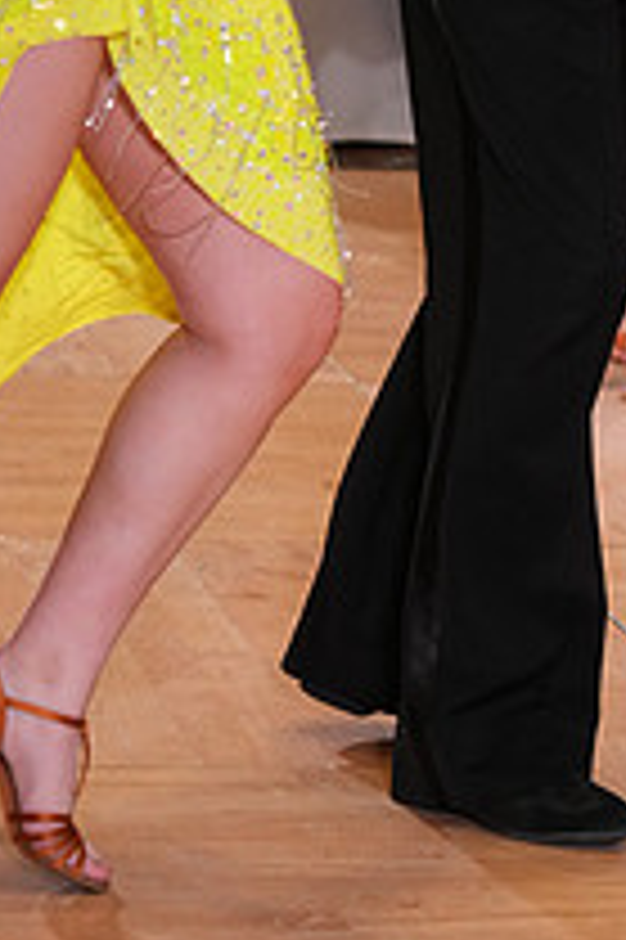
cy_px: -247
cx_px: 390
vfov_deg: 9.5
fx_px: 5591
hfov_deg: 6.4
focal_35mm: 214
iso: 2500
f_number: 4
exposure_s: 1/500
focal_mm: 77
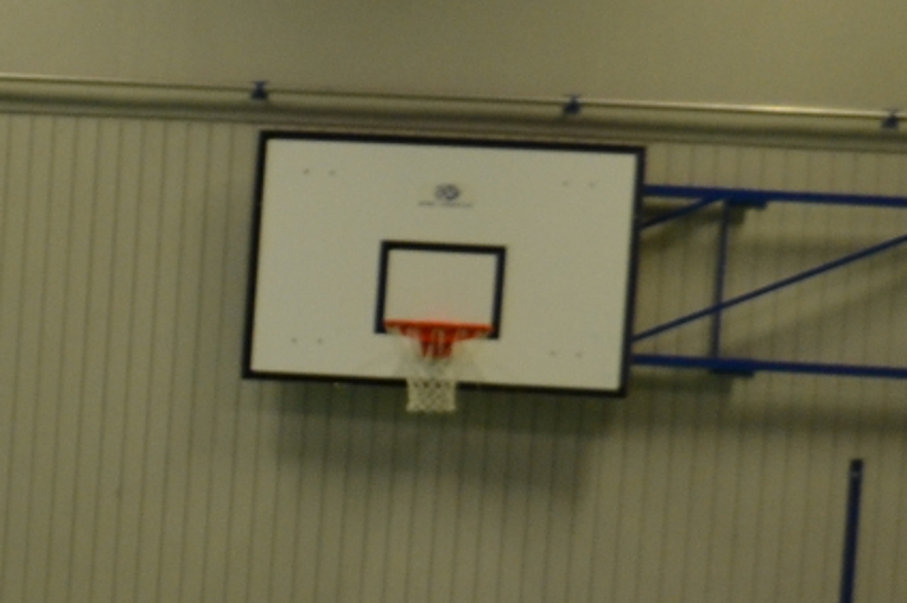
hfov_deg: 11.0
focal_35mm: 174
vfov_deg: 7.7
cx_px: -759
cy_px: 942
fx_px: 4380
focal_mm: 24
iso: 400
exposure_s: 1/30
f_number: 4
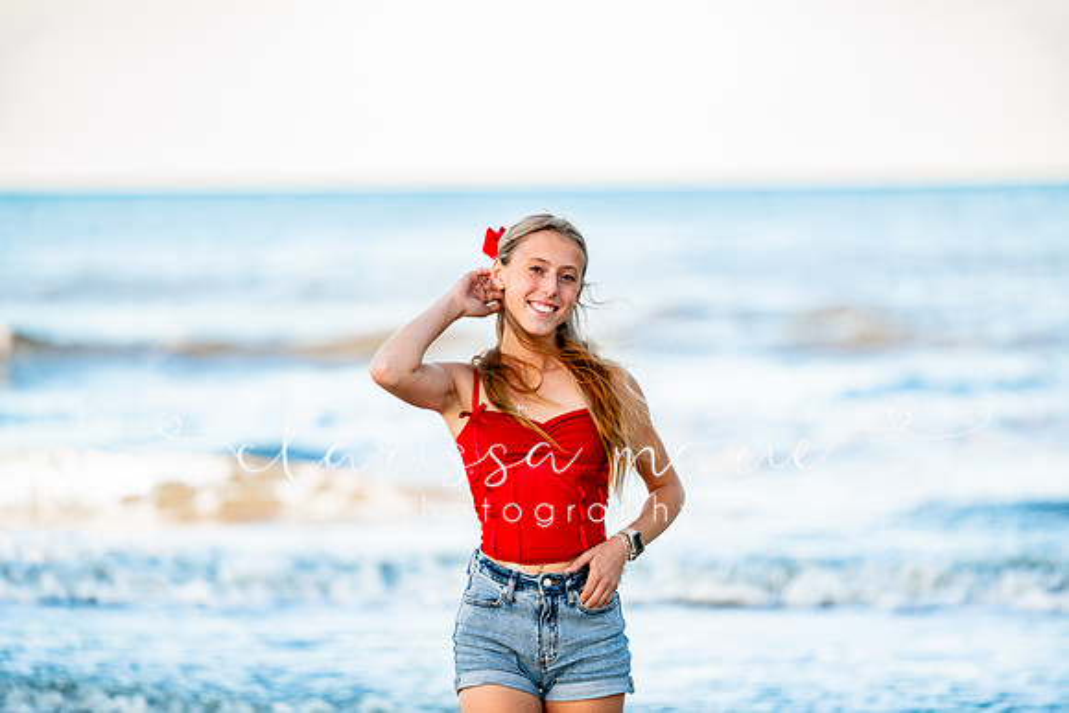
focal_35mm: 203
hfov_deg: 10.1
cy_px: 356
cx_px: 534
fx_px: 6031
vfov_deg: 6.8
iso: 64
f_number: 2.8
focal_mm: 200
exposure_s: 1/250
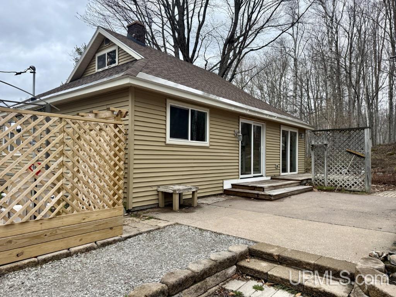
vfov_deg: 56.8
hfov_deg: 71.6
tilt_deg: +1.2
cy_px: 148
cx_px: 198
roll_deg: -1.2
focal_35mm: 24
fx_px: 275
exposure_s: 1/1855
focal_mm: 6.76
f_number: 1.78
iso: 100
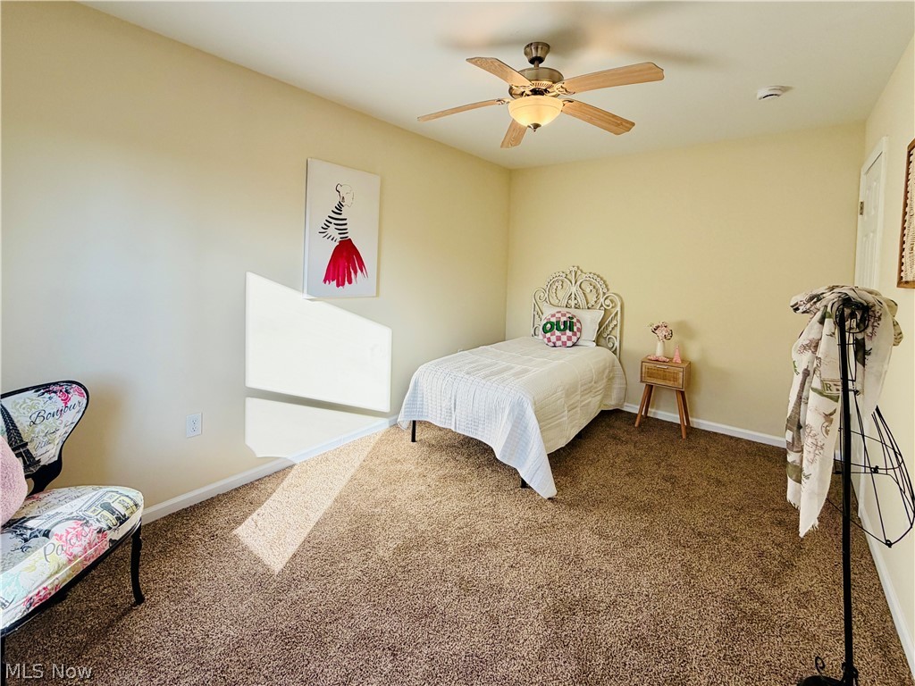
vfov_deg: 85.7
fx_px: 370
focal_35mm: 14
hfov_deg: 102.1
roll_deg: -2.1
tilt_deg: -11.4
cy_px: 343
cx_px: 458
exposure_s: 1/149
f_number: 2.2
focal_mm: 2.22
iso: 64
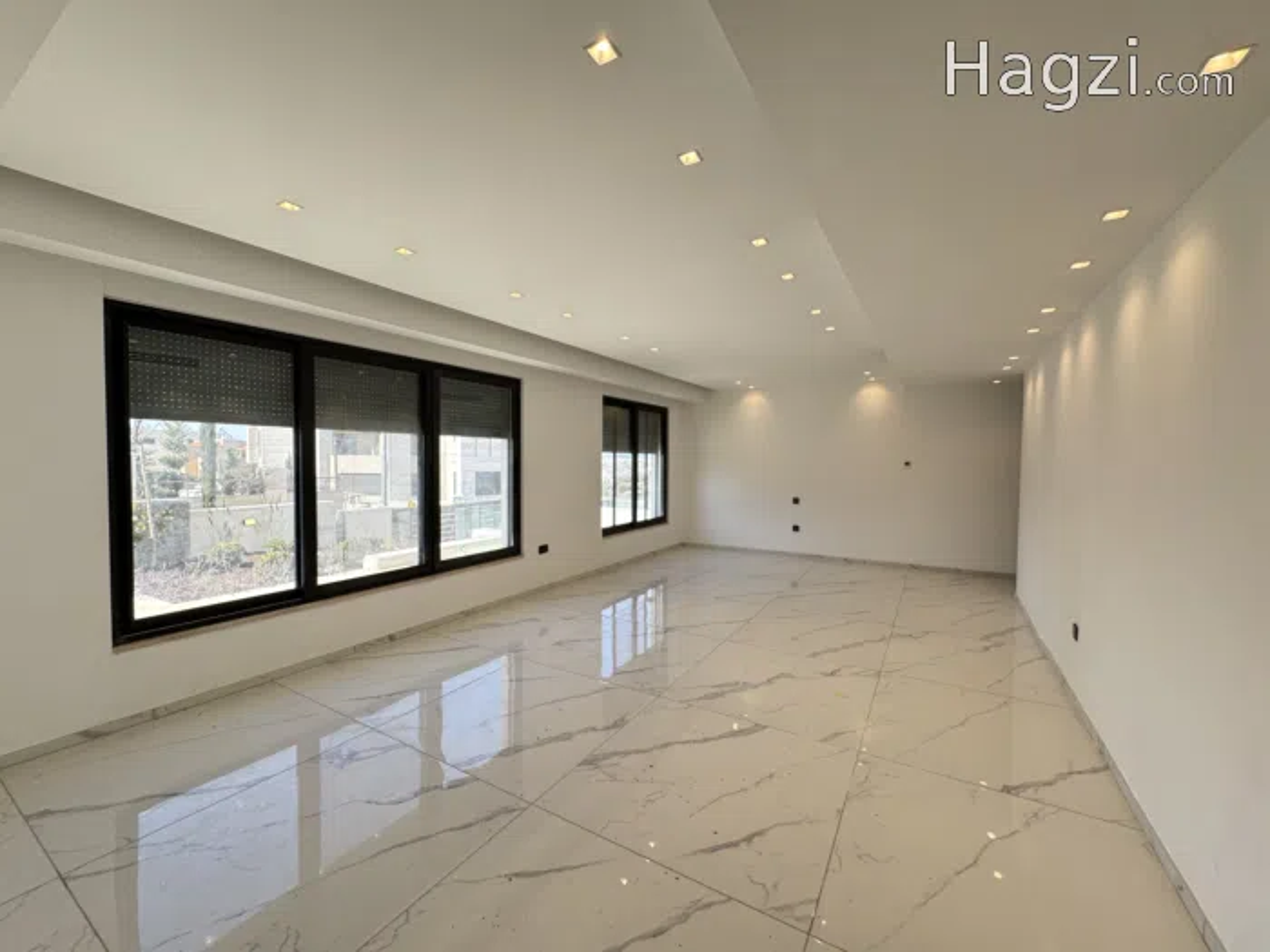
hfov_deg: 102.1
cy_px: 476
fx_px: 514
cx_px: 635
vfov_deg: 85.7
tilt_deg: -2.0
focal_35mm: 14
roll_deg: -0.8
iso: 40
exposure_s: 1/114
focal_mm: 2.22
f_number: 2.2
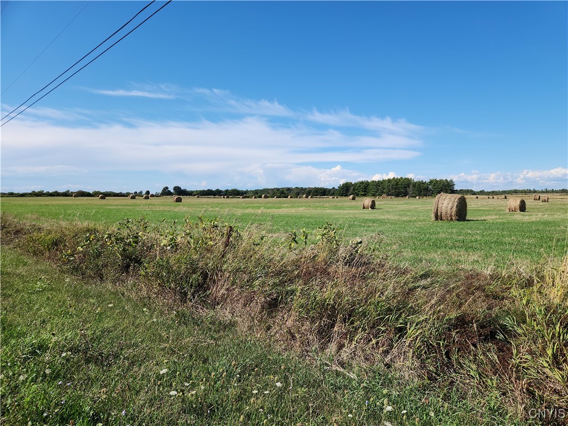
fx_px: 377
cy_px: 213
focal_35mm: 23
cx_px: 284
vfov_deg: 58.9
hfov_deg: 73.9
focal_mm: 5.4
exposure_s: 1/1899
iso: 20
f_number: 1.8
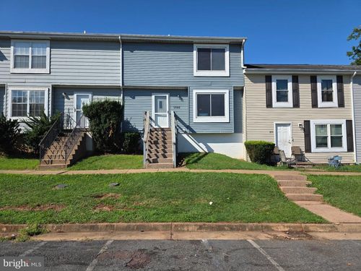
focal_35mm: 23
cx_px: 180
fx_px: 240
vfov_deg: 58.9
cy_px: 136
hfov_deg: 73.9
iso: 80
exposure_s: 1/6574
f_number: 1.7
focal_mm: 6.3
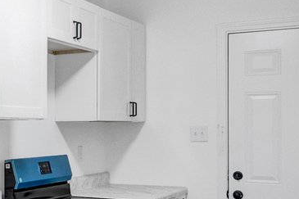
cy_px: 122
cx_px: -60
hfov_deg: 25.0
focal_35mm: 73
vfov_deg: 18.6
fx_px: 606
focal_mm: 8.6
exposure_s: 1/15
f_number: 7.1
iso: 400
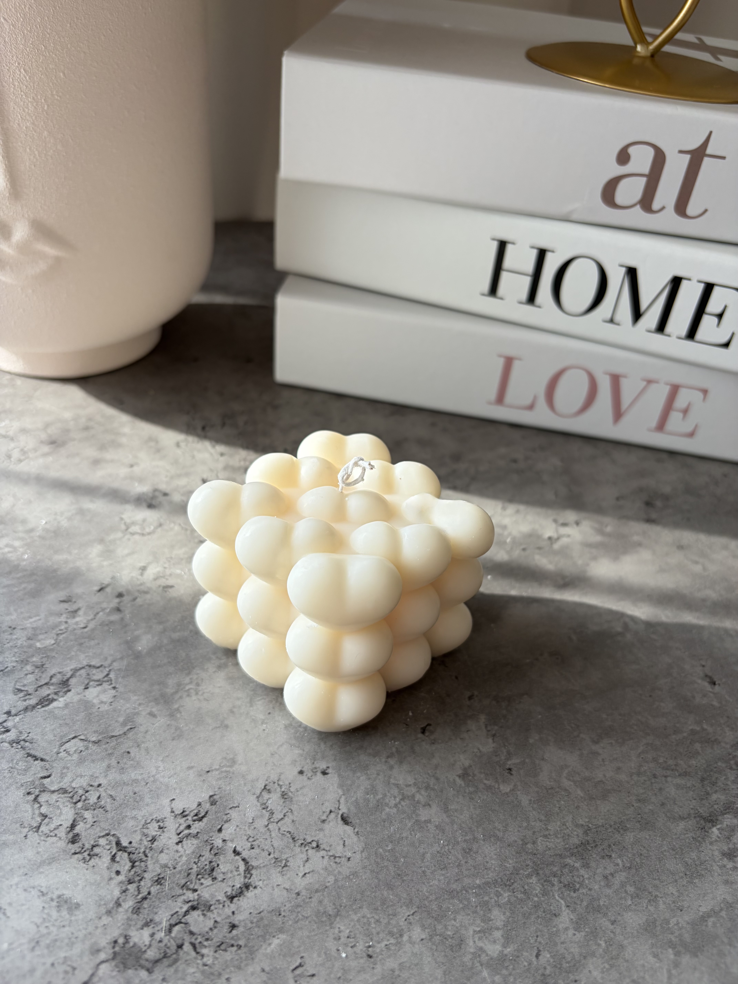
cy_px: 492
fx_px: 739
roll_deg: -6.9
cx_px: 369
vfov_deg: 67.3
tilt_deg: -39.6
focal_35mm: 26
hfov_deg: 53.1
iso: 32
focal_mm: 5.96
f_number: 1.6
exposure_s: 1/169
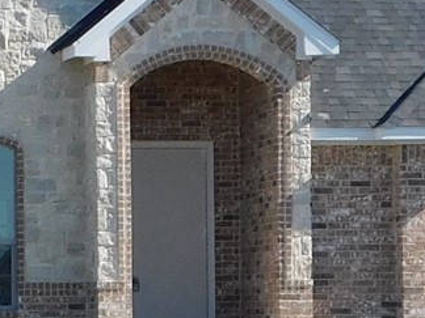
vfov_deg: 5.9
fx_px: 3106
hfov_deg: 7.7
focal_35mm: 253
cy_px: 137
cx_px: -181
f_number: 3.6
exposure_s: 1/1000
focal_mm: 7.1
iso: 125
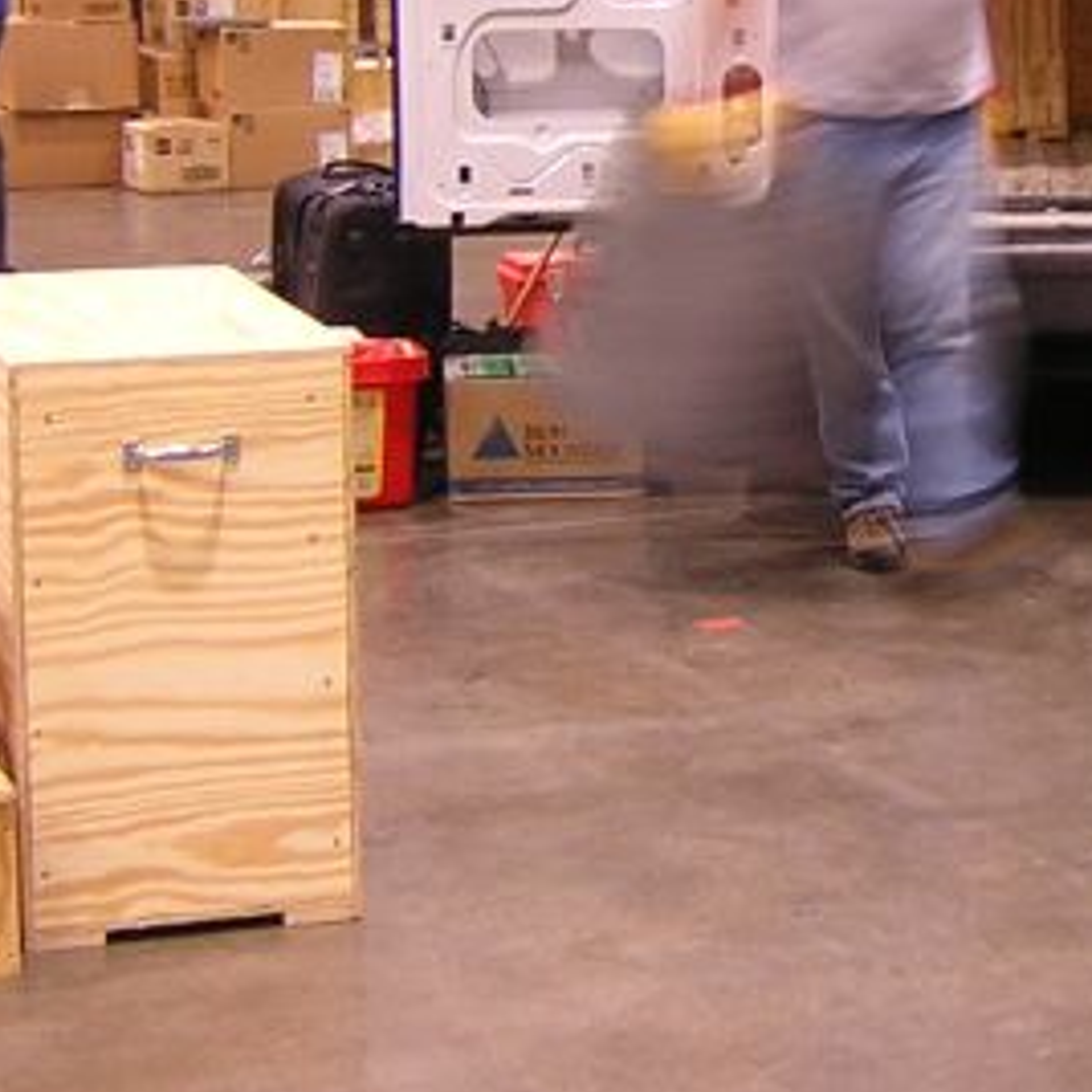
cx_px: 953
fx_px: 3391
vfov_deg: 18.0
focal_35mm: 95
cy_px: 98
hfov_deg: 18.0
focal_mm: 4.7
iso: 139
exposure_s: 1/3.8
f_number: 2.6
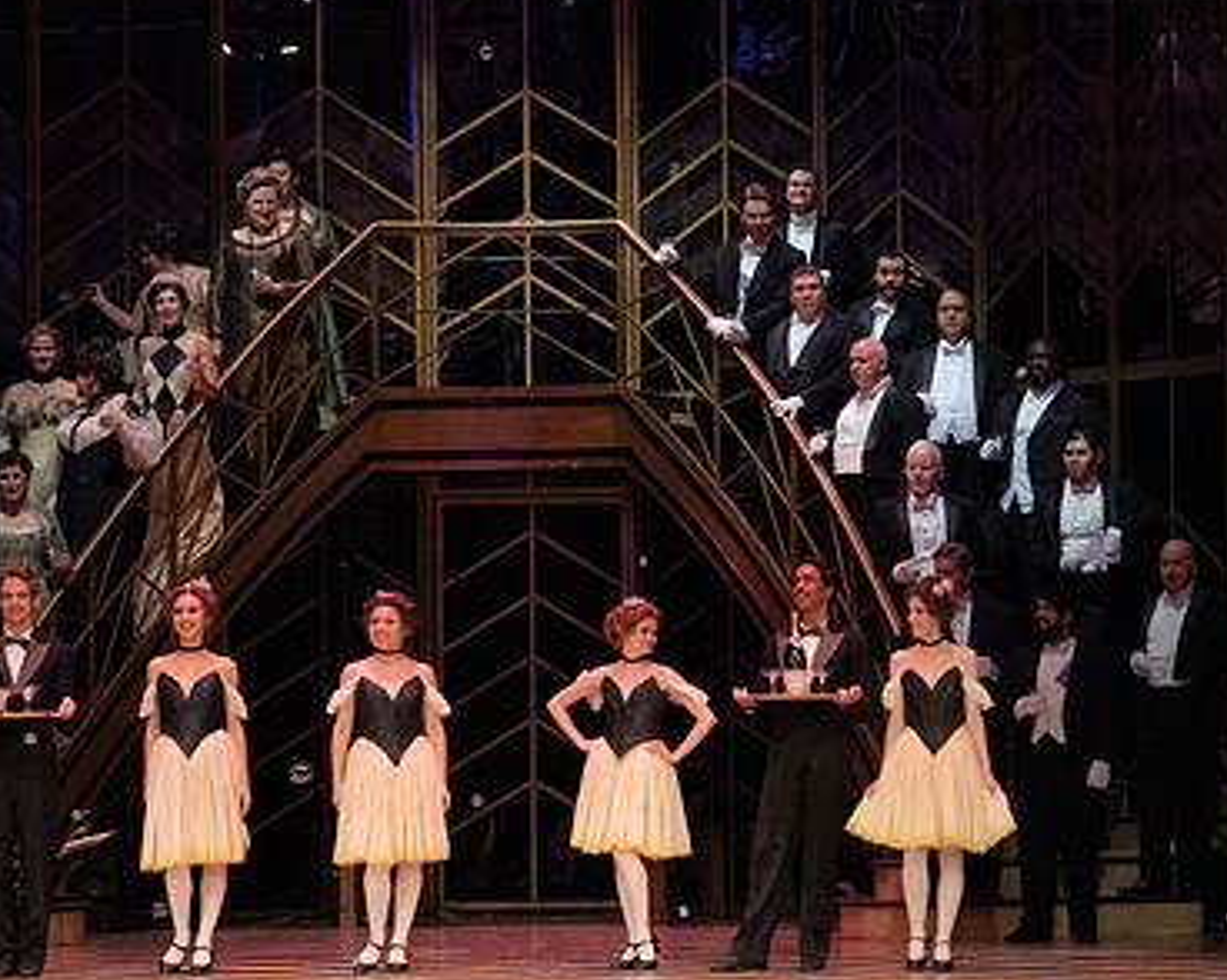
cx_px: 477
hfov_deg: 12.1
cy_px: 385
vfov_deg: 9.6
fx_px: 5807
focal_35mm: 160
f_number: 14
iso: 12800
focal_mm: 108
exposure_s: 1/400
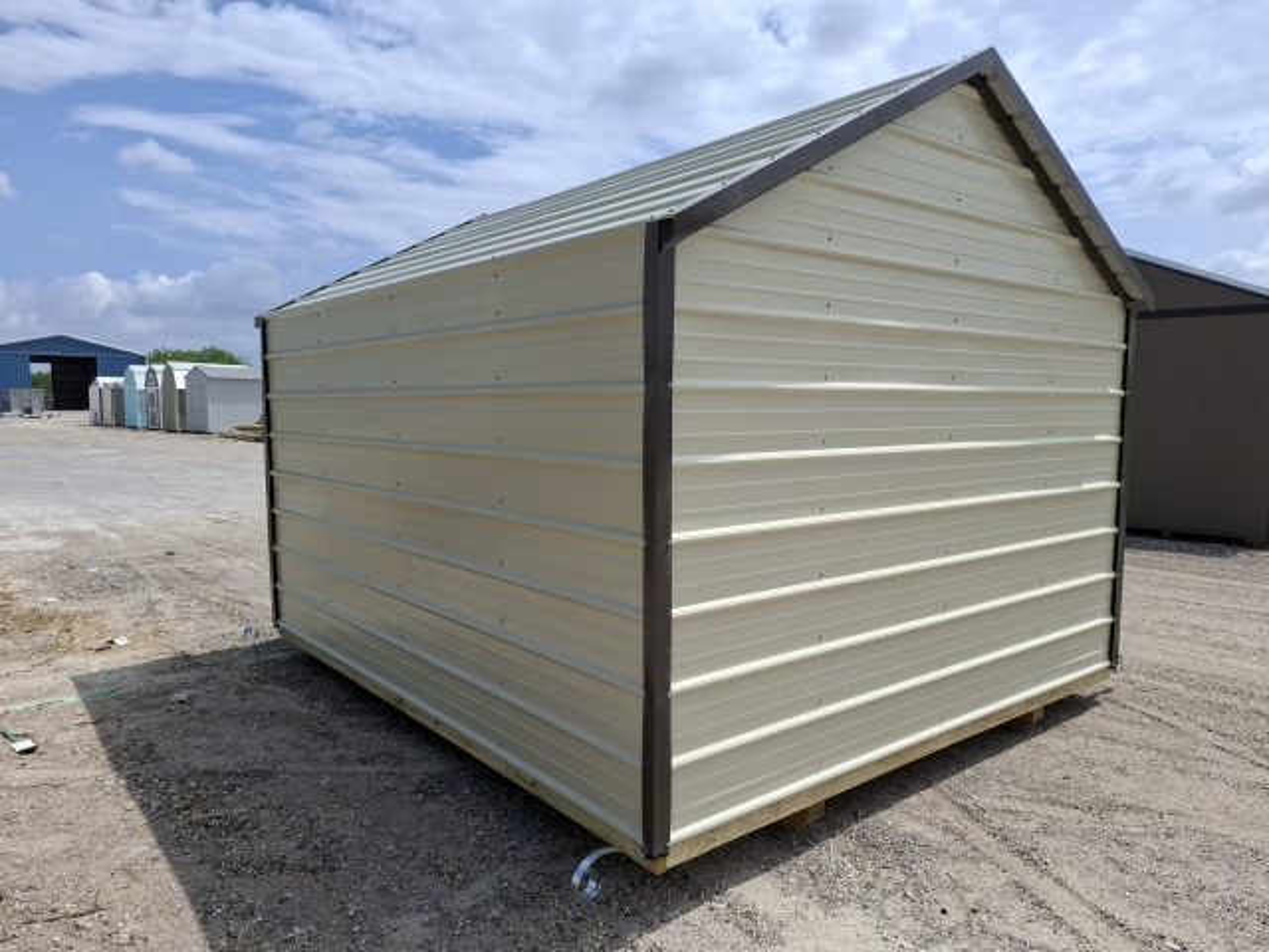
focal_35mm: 23
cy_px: 476
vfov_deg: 58.9
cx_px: 634
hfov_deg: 73.9
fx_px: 843
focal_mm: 5.54
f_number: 1.8
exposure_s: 1/2907
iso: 50
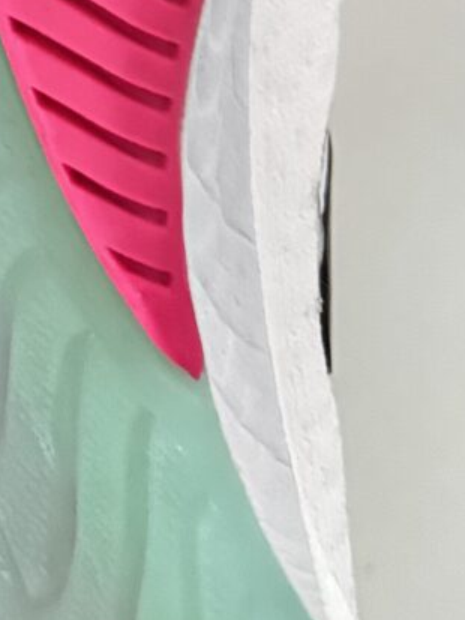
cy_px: -757
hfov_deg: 10.1
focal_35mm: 129
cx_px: -650
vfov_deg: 12.7
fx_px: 2309
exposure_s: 1/30
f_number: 1.6
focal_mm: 5.96
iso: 1000
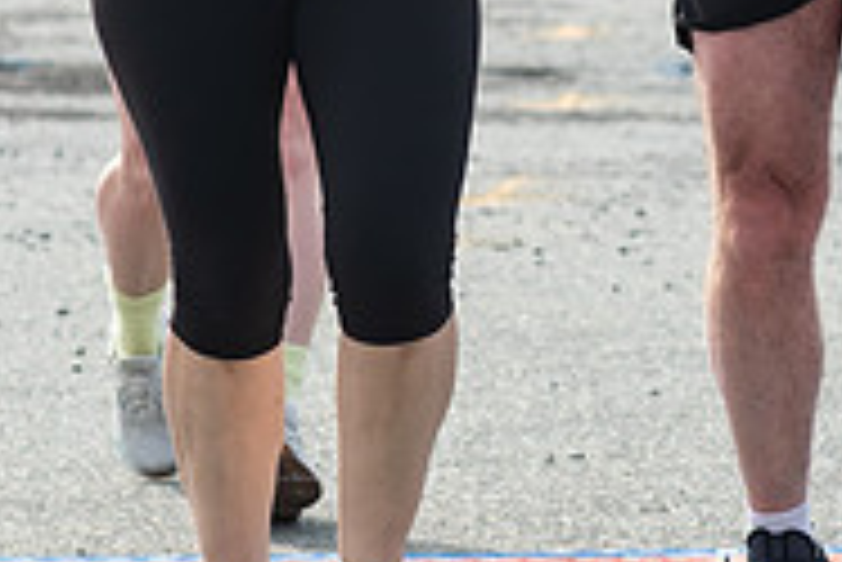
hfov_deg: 6.0
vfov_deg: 4.0
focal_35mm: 343
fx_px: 8028
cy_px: -322
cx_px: 283
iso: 250
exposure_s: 1/1250
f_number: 4.5
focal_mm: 70
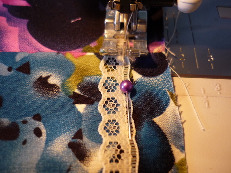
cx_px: 116
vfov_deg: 42.9
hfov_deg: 55.4
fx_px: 220
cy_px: 86
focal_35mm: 33
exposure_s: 1/30
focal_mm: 5.5
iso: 200
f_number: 2.8
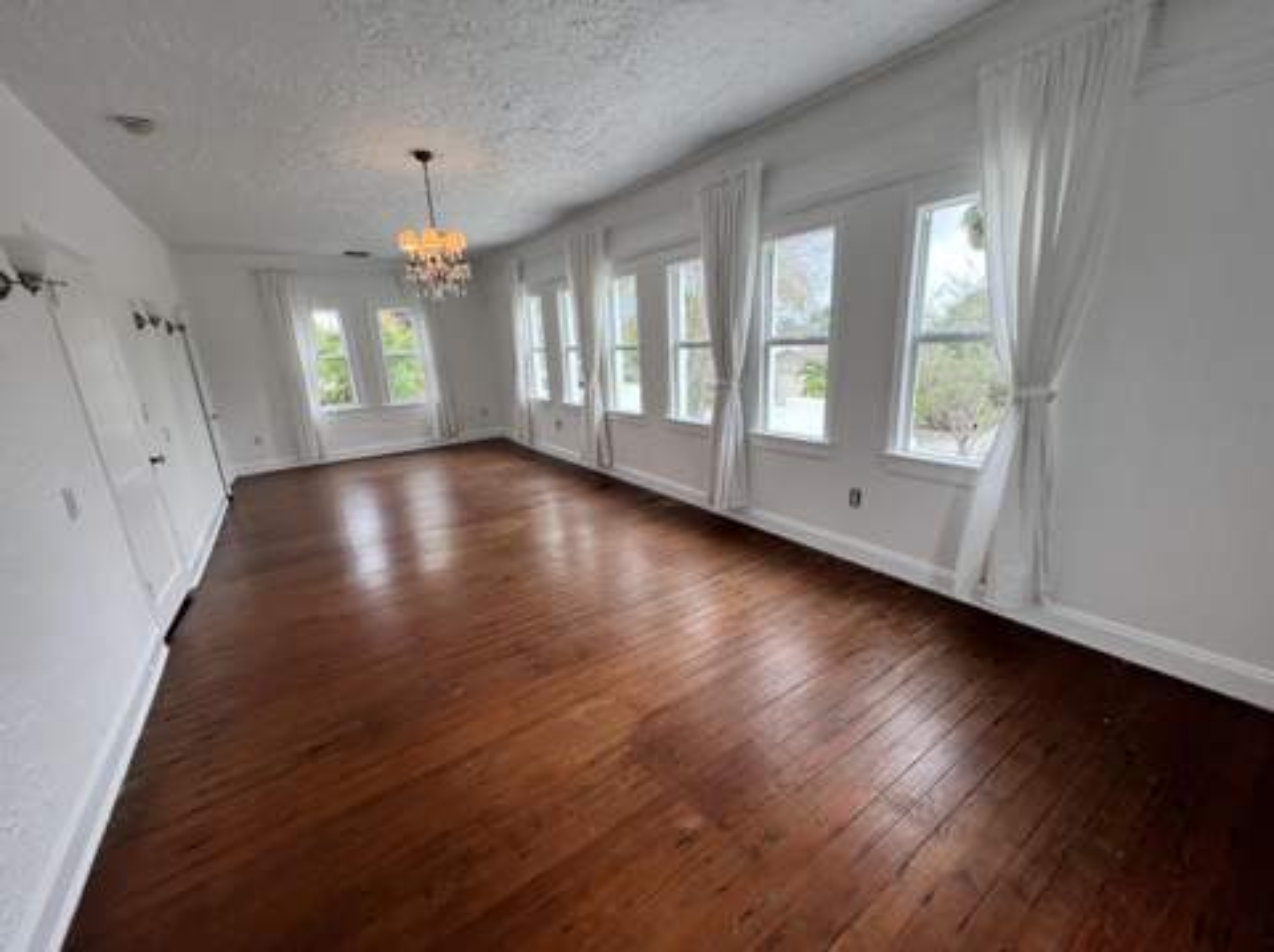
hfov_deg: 106.2
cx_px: 637
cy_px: 476
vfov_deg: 89.8
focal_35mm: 13
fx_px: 478
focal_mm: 1.57
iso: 50
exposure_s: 1/122
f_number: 1.8
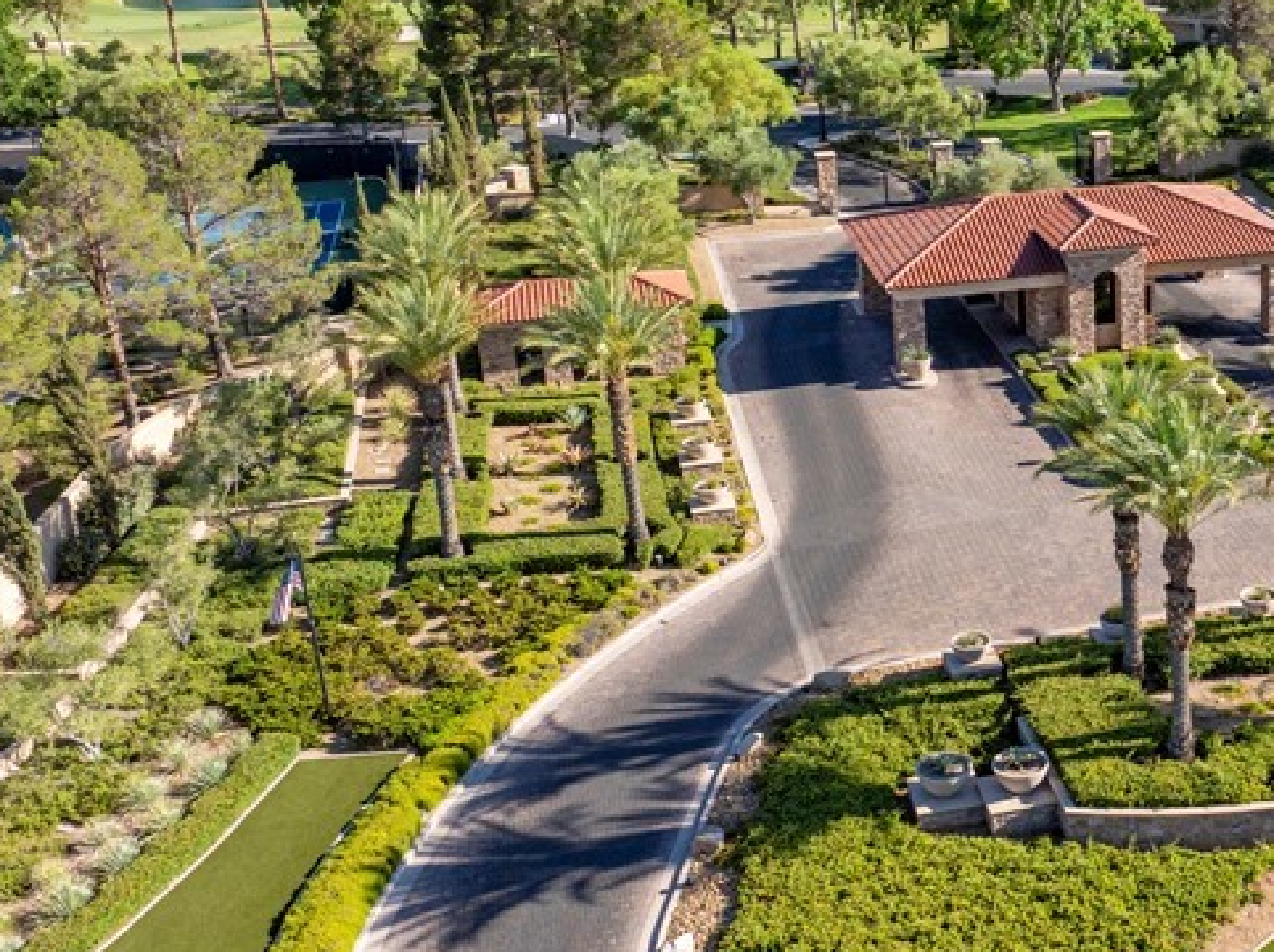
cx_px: 1189
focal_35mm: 51
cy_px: 423
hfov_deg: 35.0
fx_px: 1874
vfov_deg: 28.5
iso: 160
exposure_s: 1/400
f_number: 2.8
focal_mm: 12.29
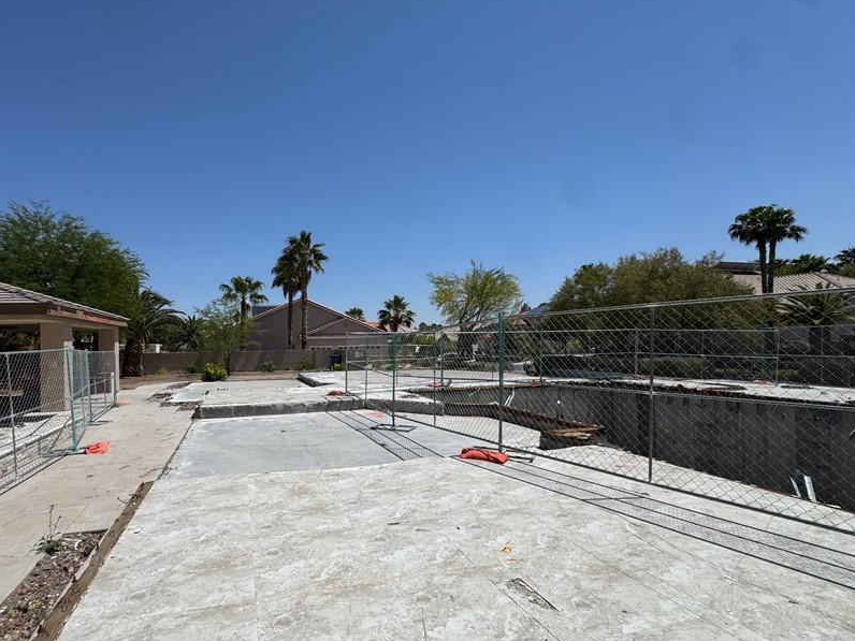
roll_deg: +2.1
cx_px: 343
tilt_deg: +1.2
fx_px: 445
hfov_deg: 86.7
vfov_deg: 71.6
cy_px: 336
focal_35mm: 18
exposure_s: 1/3906
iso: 40
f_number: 2.2
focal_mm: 2.22
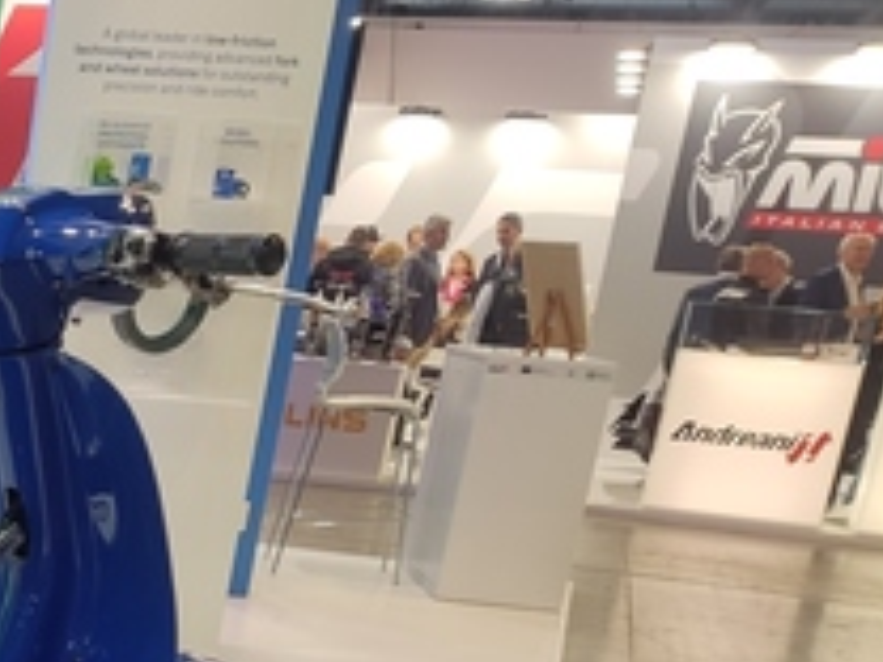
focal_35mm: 72
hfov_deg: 22.9
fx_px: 1837
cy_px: 853
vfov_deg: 19.0
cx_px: -369
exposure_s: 1/100
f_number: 1.79
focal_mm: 4.71
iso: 62
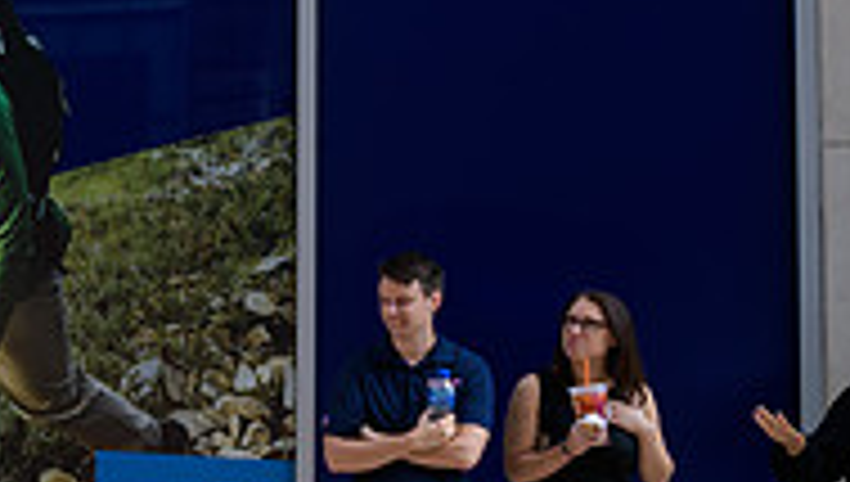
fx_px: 1738
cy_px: 200
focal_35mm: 77
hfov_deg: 23.0
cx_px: -373
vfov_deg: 15.8
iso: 200
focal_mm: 24
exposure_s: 1/1250
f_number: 3.2
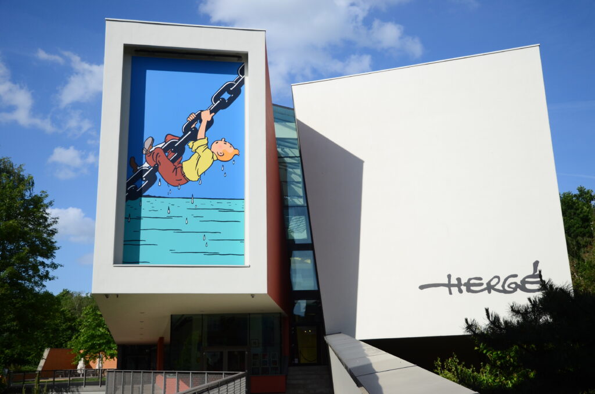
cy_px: 197
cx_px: 298
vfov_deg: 34.1
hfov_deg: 49.6
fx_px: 643
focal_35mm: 39
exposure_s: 1/4000
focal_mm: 26
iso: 400
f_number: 5
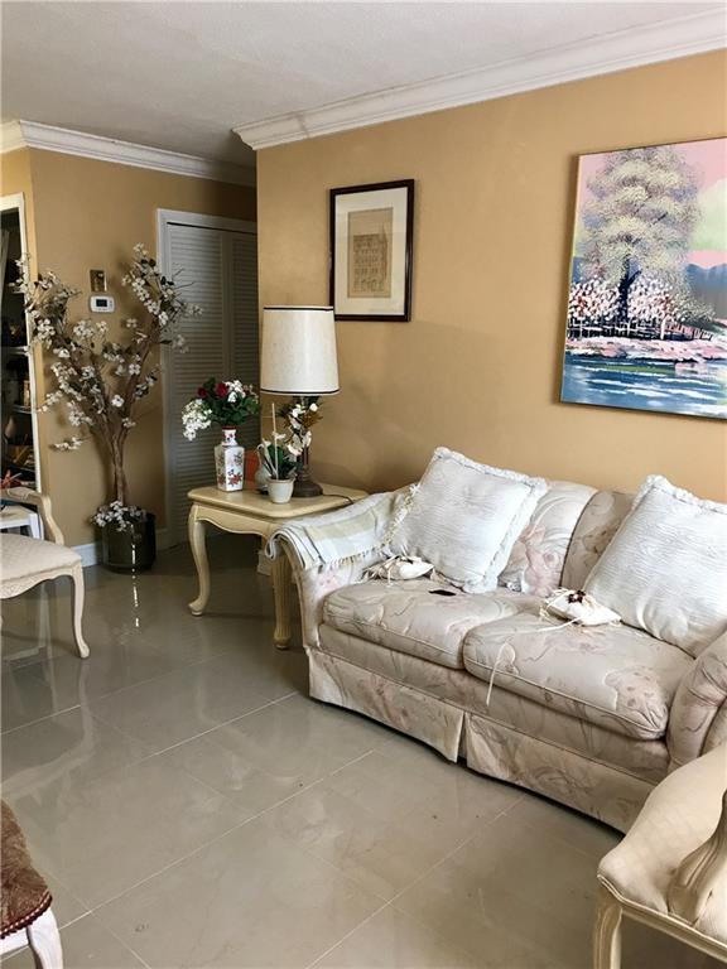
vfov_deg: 63.4
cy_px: 484
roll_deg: -1.1
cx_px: 364
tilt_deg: -9.9
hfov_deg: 49.7
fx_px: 784
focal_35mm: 28
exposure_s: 1/17
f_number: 1.8
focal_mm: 3.99
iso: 40
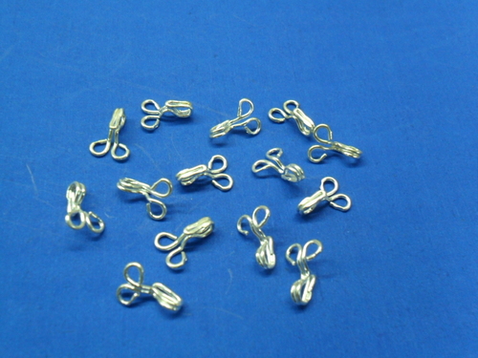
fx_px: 511
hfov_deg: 50.1
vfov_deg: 38.7
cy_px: 179
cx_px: 239
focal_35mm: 37
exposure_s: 1/4
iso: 200
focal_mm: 6.6
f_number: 4
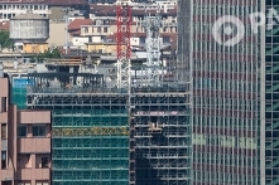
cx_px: 182
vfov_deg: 0.8
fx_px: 14009
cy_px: -88
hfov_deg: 1.1
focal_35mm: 1809
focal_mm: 400
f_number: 9
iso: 200
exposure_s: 1/500
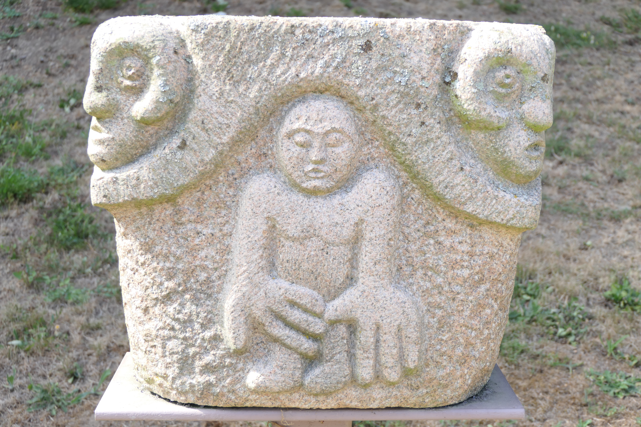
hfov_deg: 33.9
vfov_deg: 23.0
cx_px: 320
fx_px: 1050
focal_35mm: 59
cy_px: 214
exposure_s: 1/200
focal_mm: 21.6
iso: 125
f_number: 4
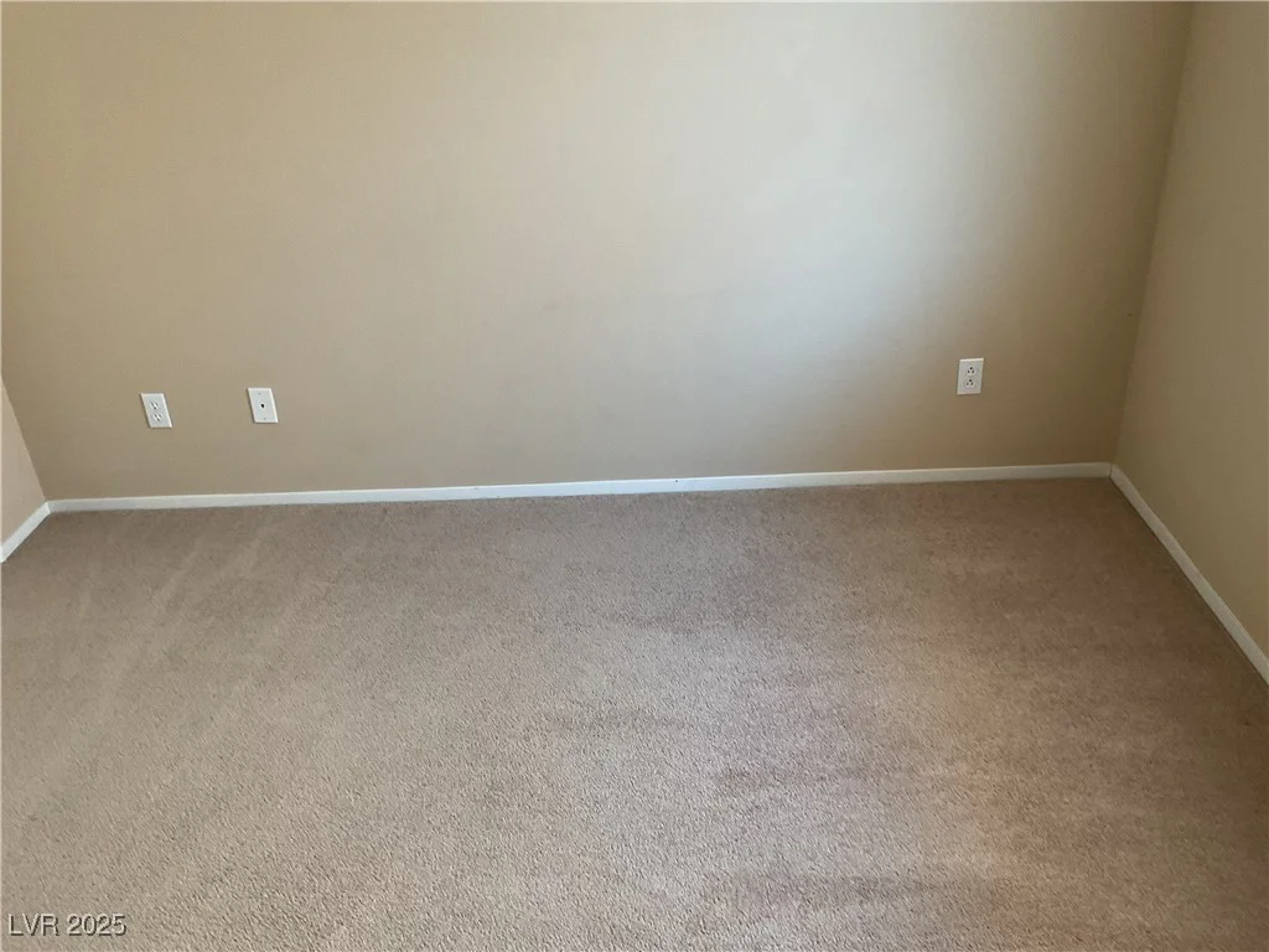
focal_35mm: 29
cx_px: 634
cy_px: 476
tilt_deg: -28.7
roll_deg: +1.6
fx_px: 1063
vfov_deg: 48.2
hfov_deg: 61.7
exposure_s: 1/60
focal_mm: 3
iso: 100
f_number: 1.8
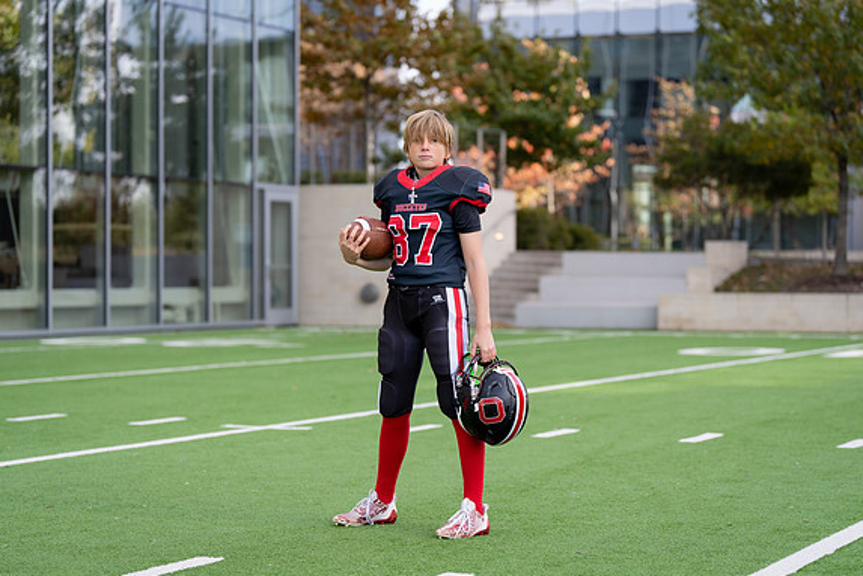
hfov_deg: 22.9
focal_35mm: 89
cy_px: 289
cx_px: 434
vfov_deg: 15.4
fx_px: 2133
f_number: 2.8
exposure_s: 1/320
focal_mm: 86
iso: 100
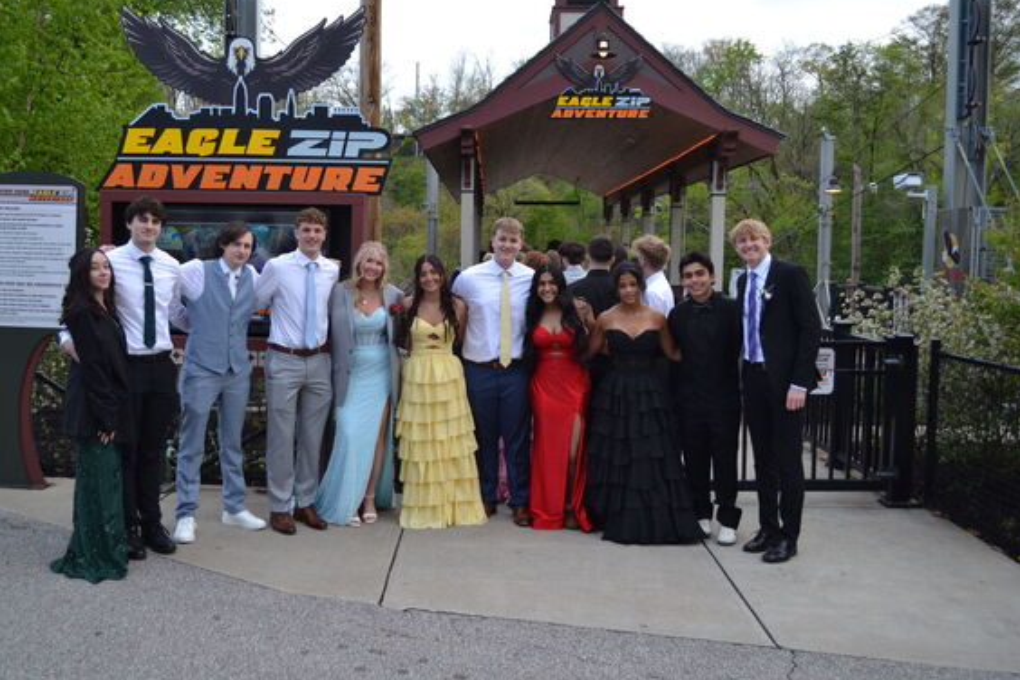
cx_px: 468
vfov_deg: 36.9
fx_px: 1020
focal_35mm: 36
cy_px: 329
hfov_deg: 53.1
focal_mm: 22
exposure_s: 1/500
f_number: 3.8
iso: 450
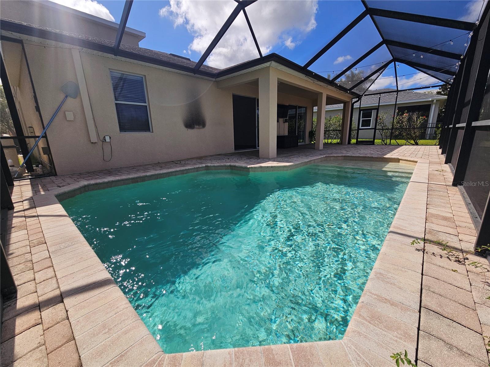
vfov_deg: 89.9
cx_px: 245
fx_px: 184
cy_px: 184
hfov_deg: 106.2
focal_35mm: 13
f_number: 2.2
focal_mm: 2.2
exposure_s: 1/1894
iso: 50
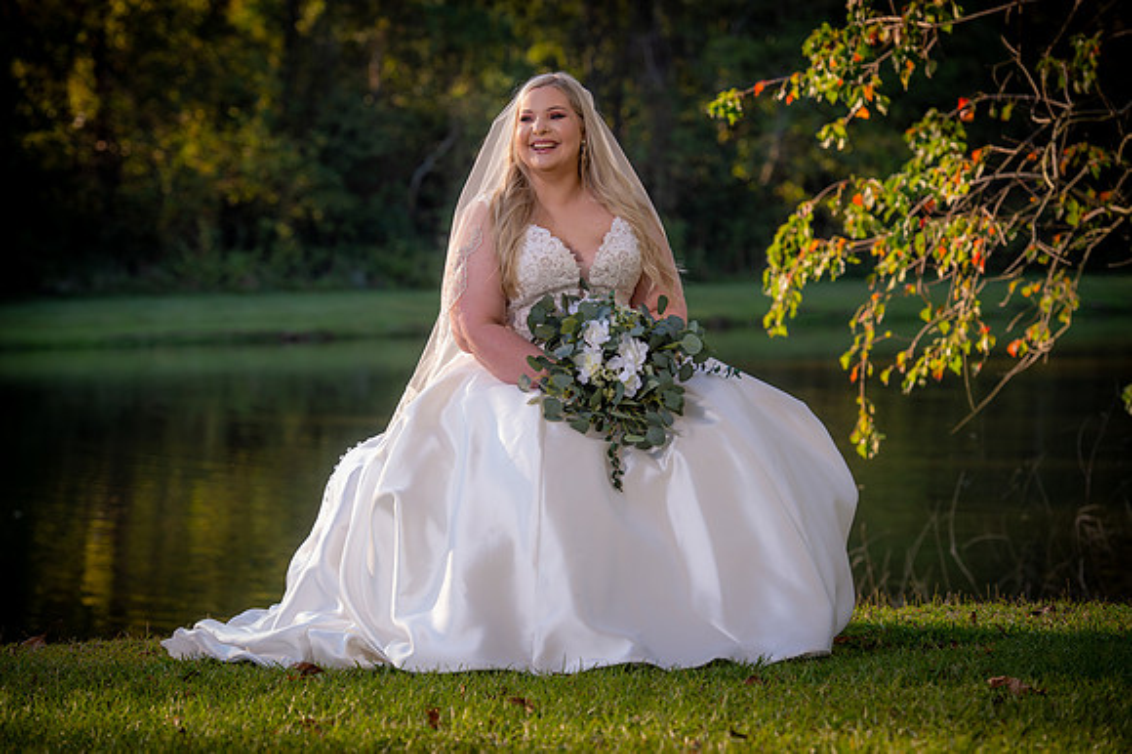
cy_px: 377
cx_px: 566
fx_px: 3645
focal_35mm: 116
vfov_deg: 11.8
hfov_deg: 17.7
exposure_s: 1/160
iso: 125
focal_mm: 116
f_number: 5
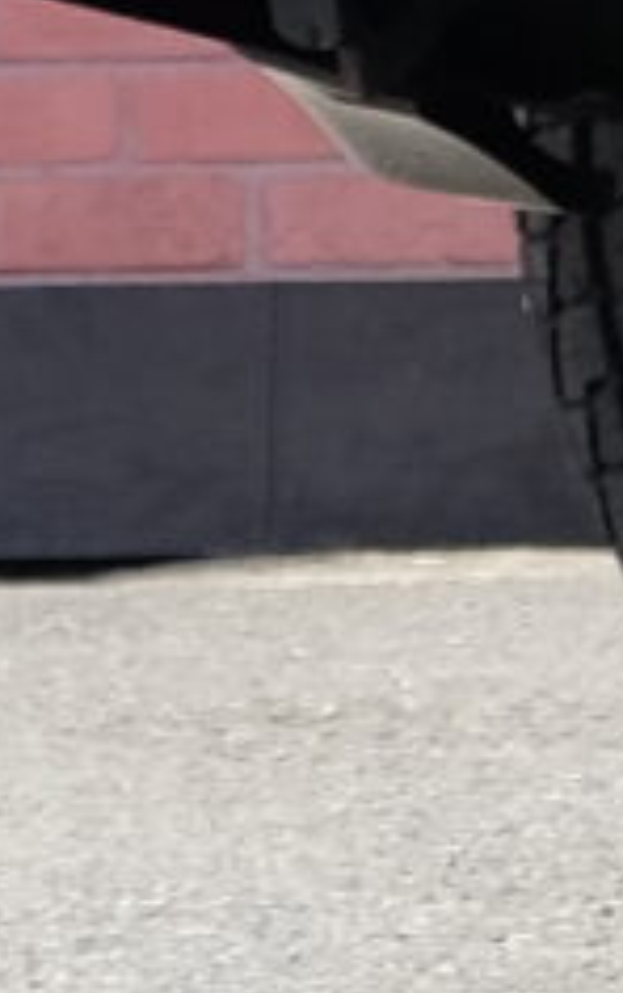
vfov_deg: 3.9
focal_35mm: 519
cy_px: -1904
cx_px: 3881
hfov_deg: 2.4
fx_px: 14065
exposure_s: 1/420
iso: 400
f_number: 5.6
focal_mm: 31.5
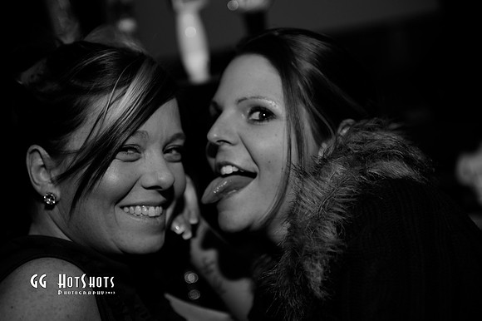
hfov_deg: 32.4
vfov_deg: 21.9
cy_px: 160
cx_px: 241
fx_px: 830
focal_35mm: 62
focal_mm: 62
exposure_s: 1/250
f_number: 2.8
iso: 250
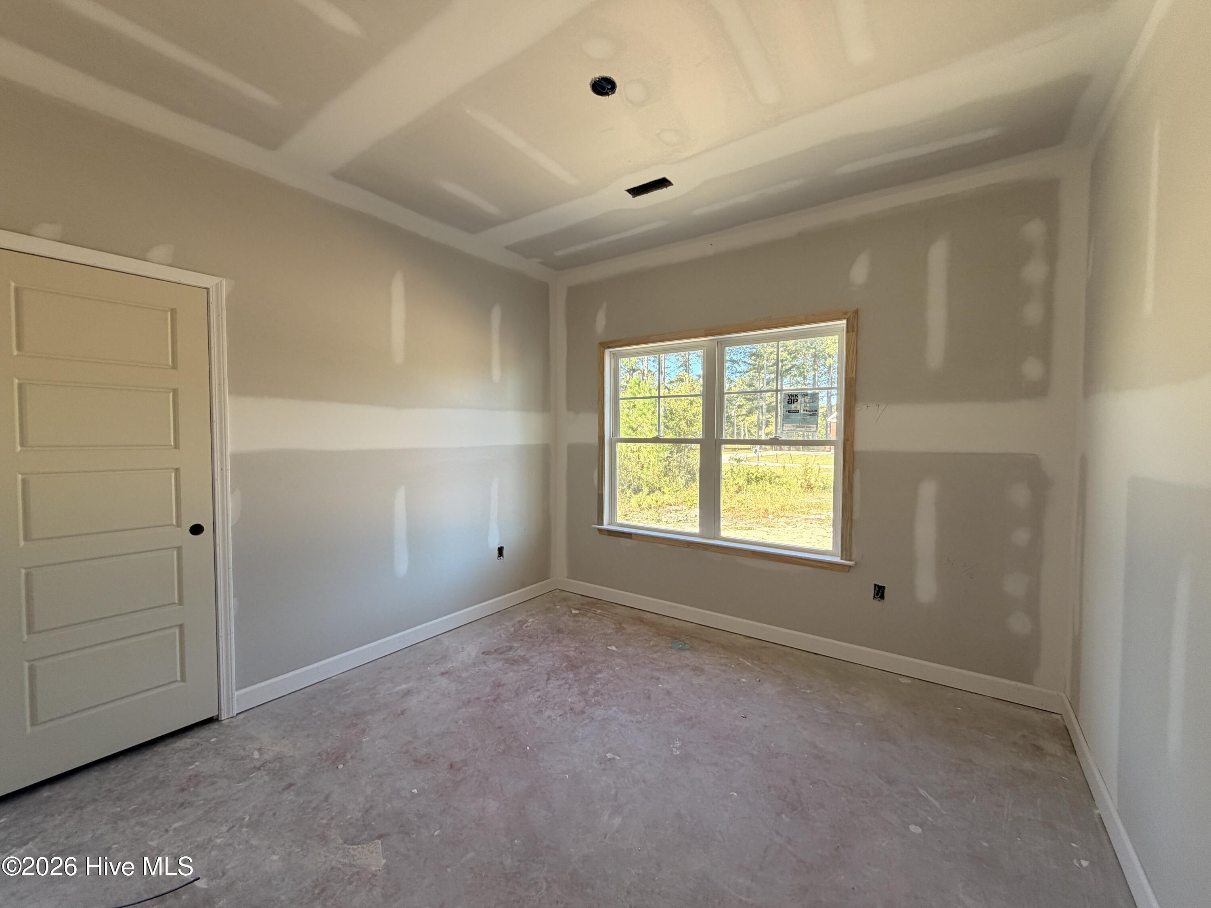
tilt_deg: -1.6
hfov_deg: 102.1
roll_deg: -0.5
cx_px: 606
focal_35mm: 14
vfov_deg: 85.7
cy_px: 454
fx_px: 490
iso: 100
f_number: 2.2
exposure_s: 1/121
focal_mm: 2.22
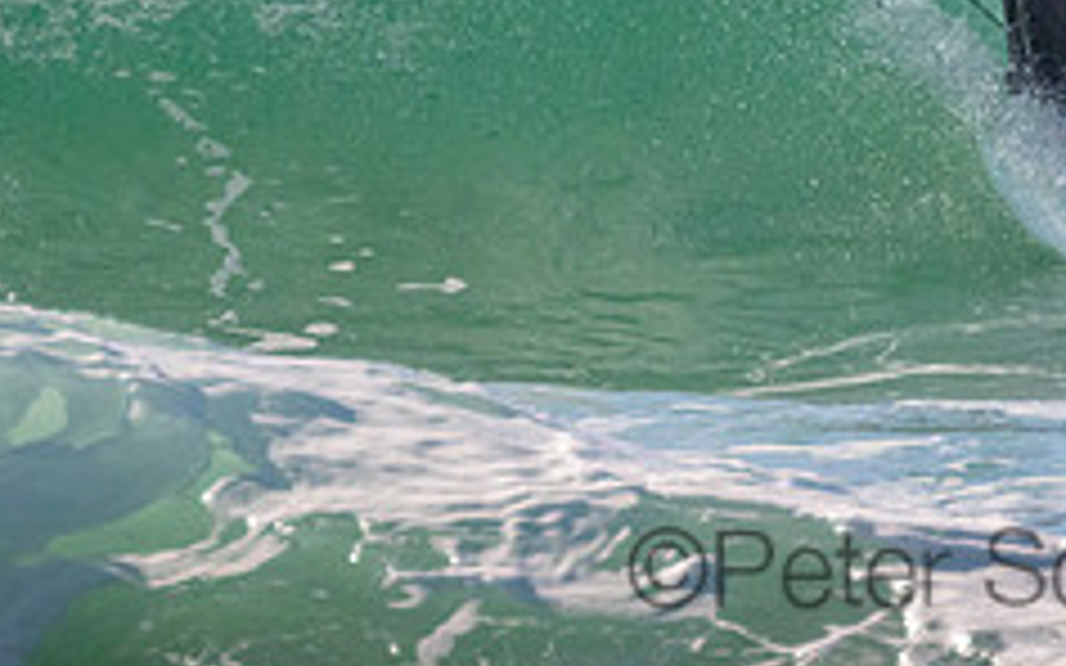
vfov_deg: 0.7
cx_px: 976
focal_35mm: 1998
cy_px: -178
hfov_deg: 1.1
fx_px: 58032
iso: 3200
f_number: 11
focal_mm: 800
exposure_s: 1/2000
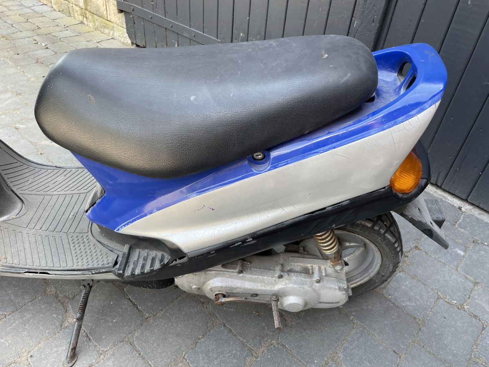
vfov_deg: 53.1
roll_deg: -6.4
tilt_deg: -37.8
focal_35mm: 26
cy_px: 184
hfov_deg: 67.3
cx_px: 244
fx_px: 367
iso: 40
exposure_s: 1/121
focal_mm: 4.2
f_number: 1.6
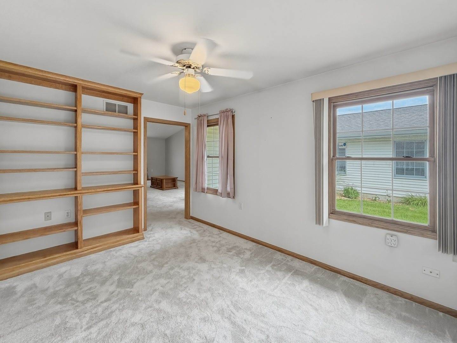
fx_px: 185
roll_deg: +1.5
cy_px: 172
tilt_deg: -4.0
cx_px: 228
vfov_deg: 85.7
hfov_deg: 102.1
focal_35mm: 14
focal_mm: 2.2
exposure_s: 1/120
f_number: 2.2
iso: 200
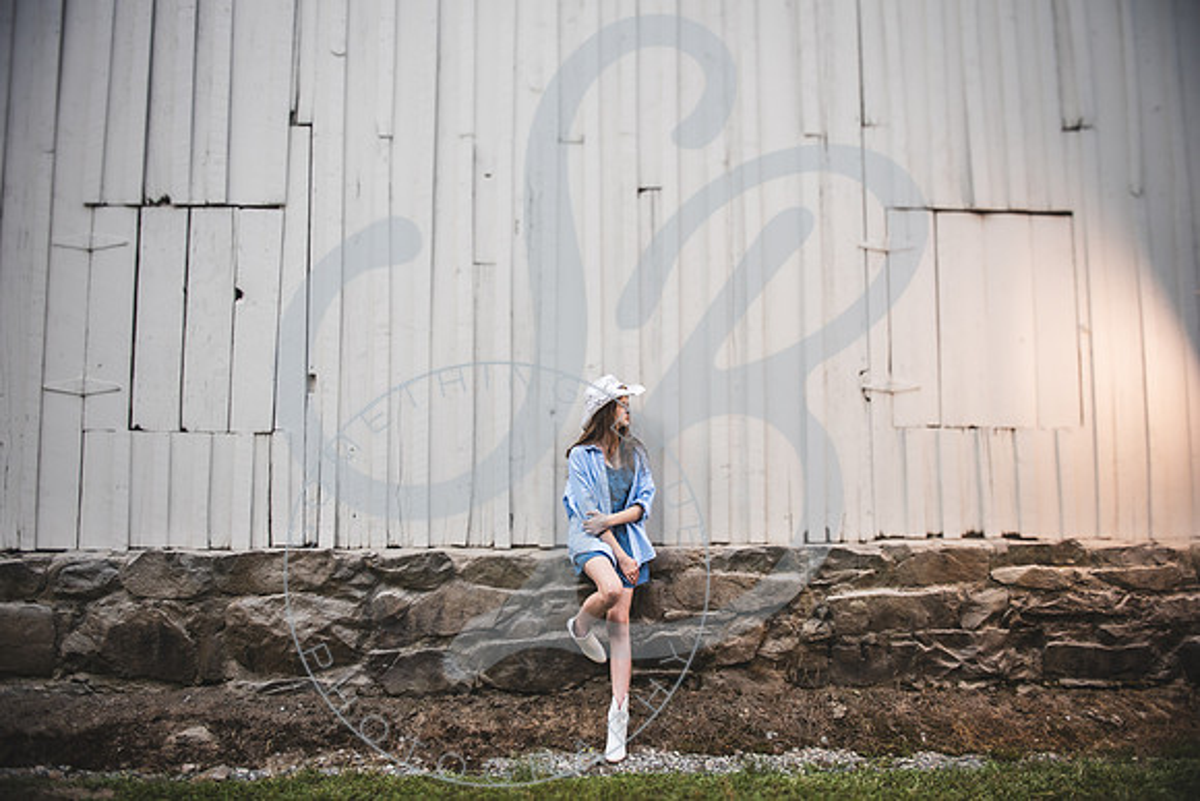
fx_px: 802
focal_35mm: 24
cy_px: 400
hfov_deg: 73.6
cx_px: 599
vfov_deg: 53.1
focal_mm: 24
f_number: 2.8
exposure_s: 1/400
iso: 500
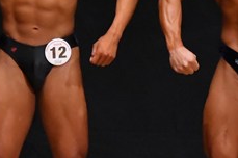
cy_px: 71
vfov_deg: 1.2
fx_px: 7724
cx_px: 122
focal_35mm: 1170
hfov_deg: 1.8
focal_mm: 230
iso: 6400
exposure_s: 1/400
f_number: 5.6
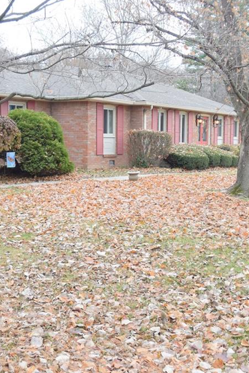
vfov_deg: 36.2
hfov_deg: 24.6
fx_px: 570
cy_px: 184
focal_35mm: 55
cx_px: 106
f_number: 5
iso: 400
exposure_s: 1/100
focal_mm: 24
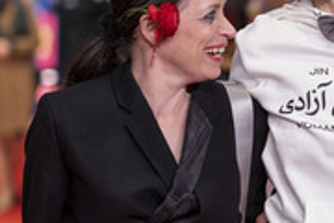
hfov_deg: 9.7
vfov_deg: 6.5
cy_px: 100
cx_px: 346
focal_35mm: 210
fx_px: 1948
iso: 500
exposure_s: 1/150
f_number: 1.8
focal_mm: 56
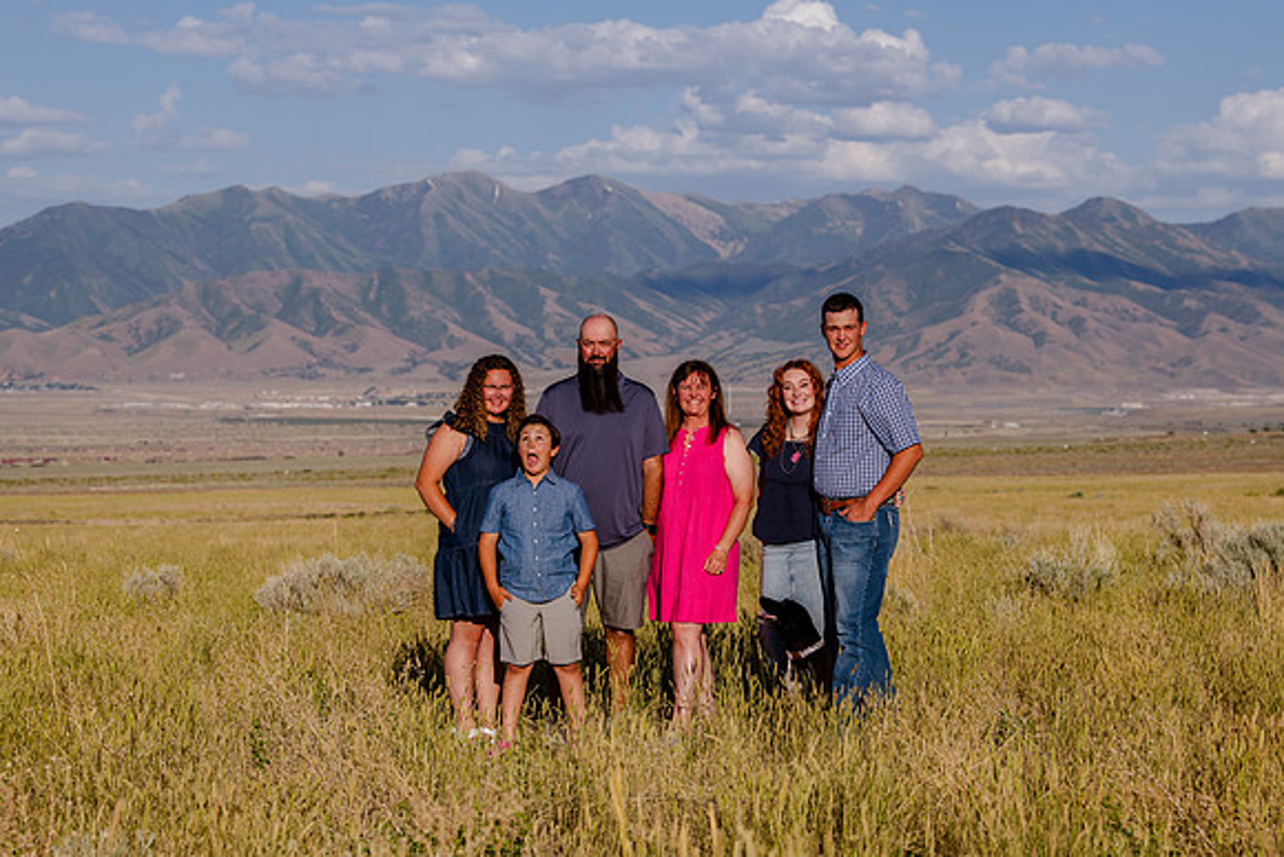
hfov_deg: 19.5
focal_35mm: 105
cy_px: 428
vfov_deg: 13.0
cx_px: 642
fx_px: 3746
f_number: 7.1
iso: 200
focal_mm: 105
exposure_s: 1/800
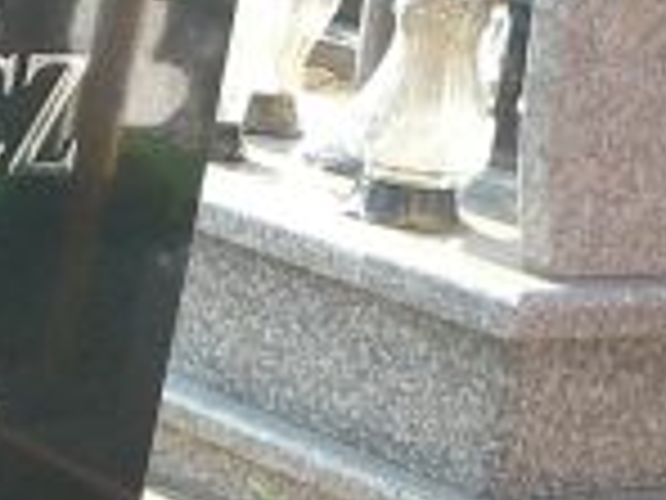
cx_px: -459
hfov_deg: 12.2
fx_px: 2905
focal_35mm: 151
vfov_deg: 9.3
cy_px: 950
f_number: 2.8
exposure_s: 1/160
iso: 80
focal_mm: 5.2
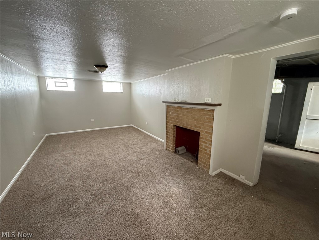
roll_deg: -0.1
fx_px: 129
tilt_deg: -9.0
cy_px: 120
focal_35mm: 14
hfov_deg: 102.1
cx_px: 160
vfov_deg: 85.7
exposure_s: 1/60
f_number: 2.2
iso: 640
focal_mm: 2.22
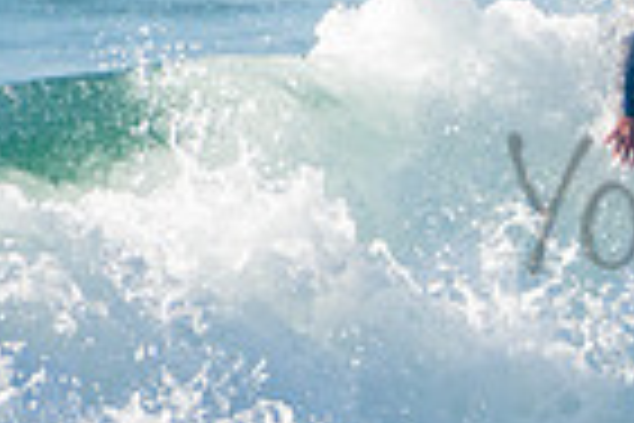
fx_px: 43566
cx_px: 971
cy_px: 164
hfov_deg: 0.8
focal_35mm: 2474
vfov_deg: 0.6
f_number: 5.6
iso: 280
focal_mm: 400
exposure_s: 1/1250
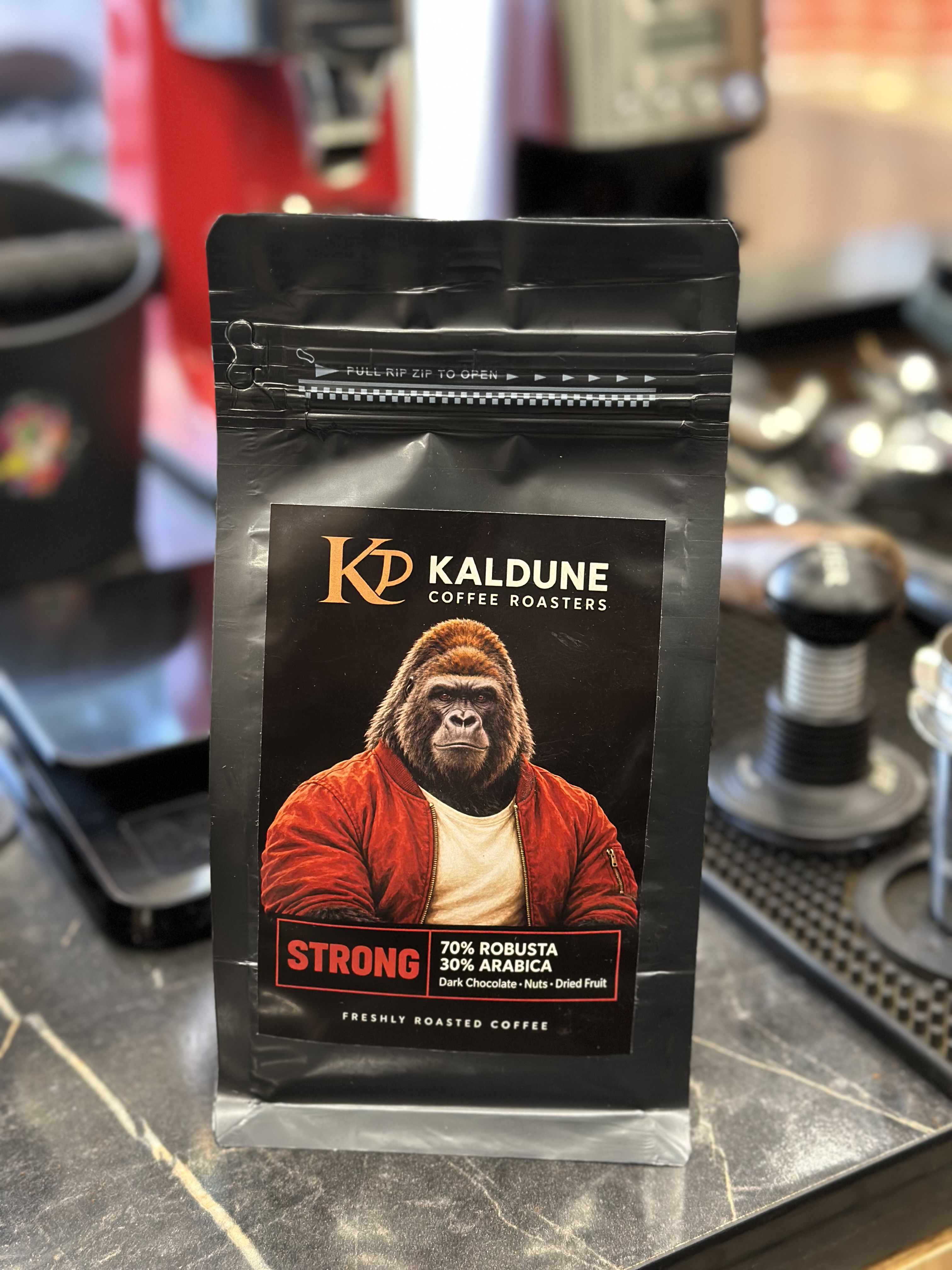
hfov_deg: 30.3
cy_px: 635
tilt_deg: -25.9
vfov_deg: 39.7
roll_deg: -0.1
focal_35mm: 48
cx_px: 476
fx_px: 1760
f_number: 1.78
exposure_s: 1/50
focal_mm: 6.86
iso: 320
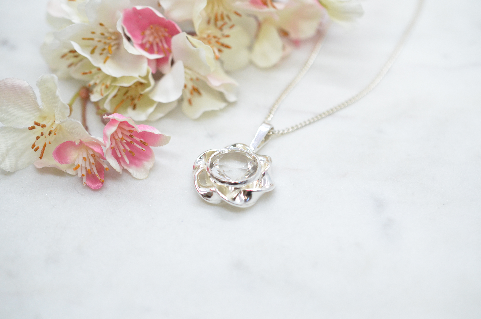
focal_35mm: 60
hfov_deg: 33.5
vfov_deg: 22.5
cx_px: 240
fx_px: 800
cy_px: 160
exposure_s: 1/1600
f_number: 4
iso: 2500
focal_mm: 40
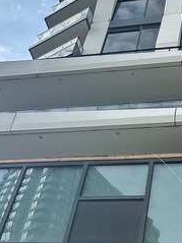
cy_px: 183
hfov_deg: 23.9
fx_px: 421
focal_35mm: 60
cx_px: 151
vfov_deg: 31.6
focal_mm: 2.22
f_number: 2.2
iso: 40
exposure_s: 1/940
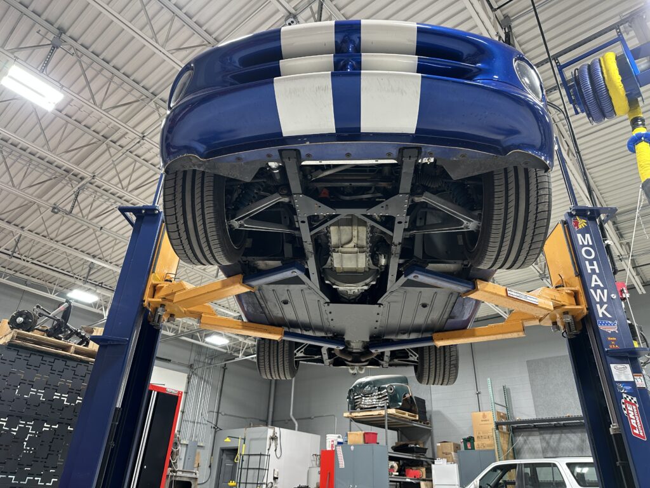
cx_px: 325
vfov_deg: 56.8
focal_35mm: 24
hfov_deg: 71.6
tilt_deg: +30.5
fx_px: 451
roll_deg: -3.7
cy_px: 244
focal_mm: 6.86
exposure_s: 1/60
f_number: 1.78
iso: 125
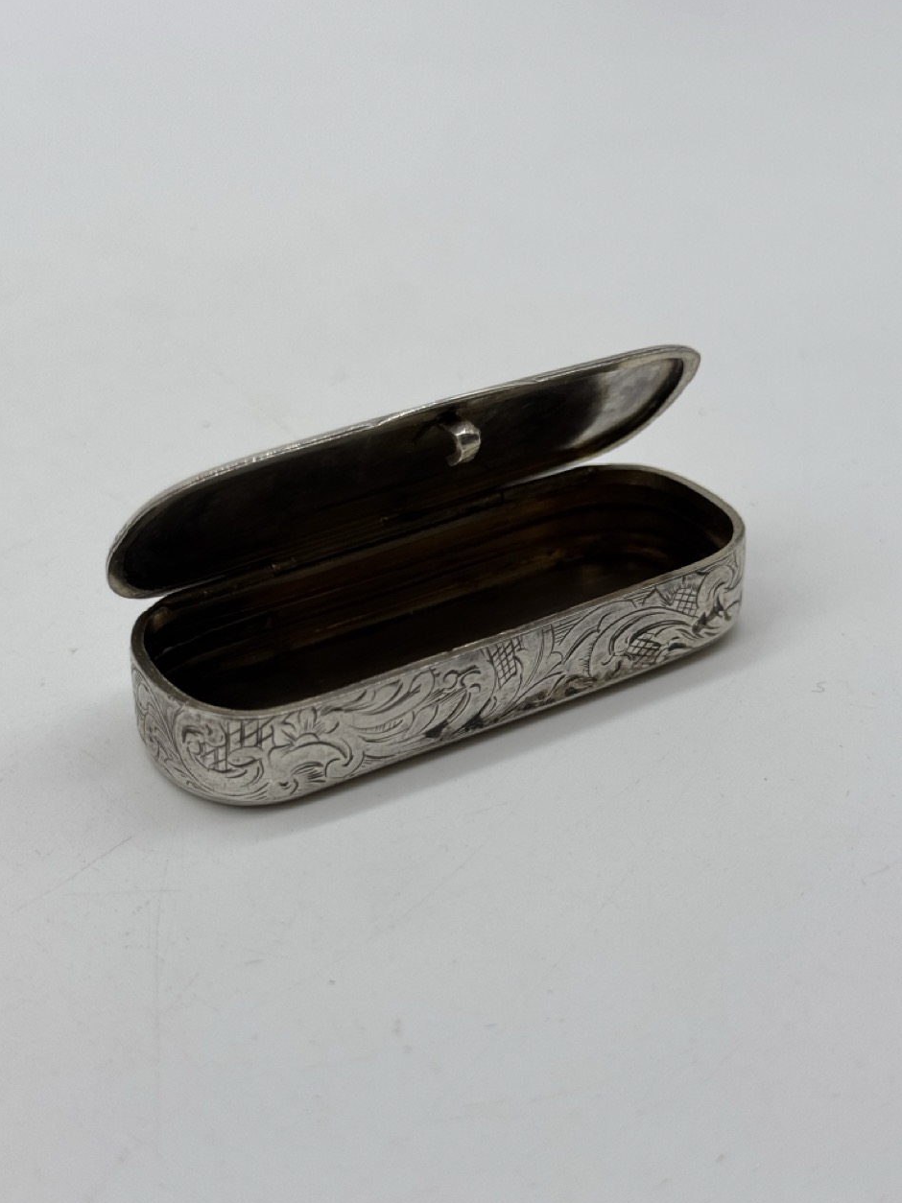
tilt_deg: -31.5
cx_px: 443
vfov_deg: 38.9
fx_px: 1703
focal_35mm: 49
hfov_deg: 29.7
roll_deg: +0.4
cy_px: 593
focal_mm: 6.76
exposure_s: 1/672
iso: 64
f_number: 1.78
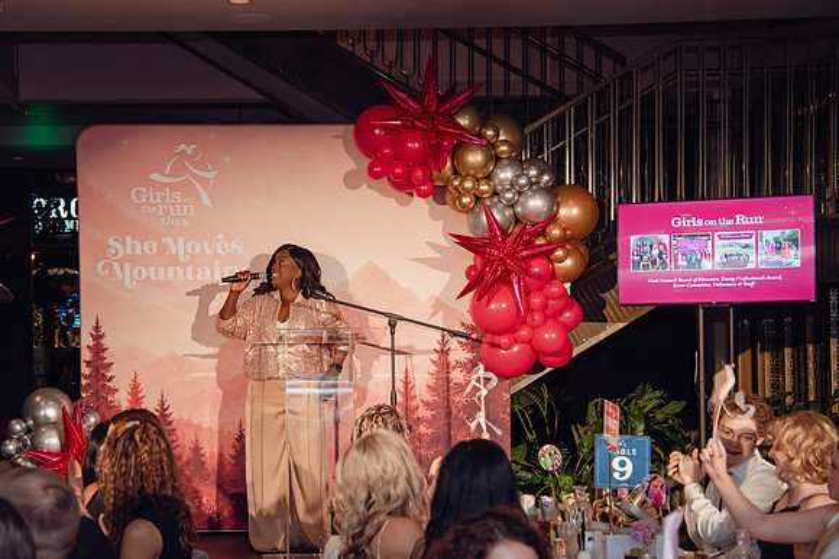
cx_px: 283
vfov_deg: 22.2
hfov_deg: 32.6
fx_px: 1421
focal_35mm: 61
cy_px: 309
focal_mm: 46
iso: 3200
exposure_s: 1/250
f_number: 4
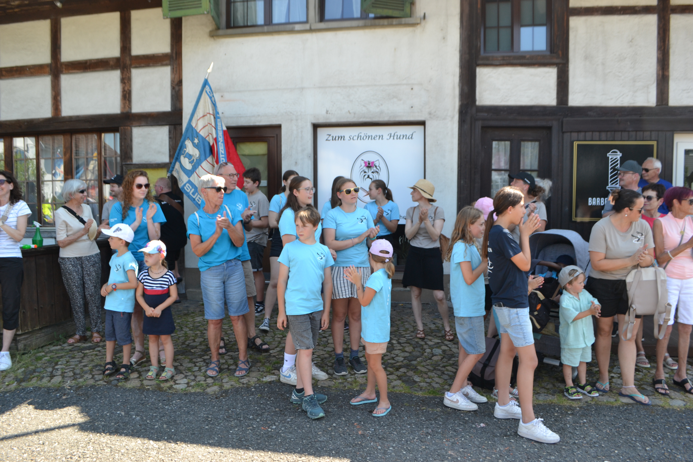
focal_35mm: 27
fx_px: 520
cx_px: 346
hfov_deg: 67.4
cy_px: 231
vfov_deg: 47.9
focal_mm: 18
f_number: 5.6
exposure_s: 1/125
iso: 160
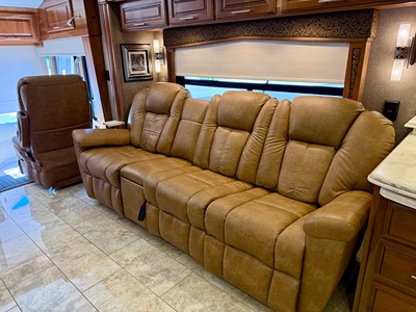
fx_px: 288
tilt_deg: -18.5
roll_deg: +1.1
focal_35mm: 24
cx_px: 208
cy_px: 156
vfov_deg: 56.8
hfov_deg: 71.6
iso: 200
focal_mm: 6.76
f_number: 1.78
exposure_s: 1/63
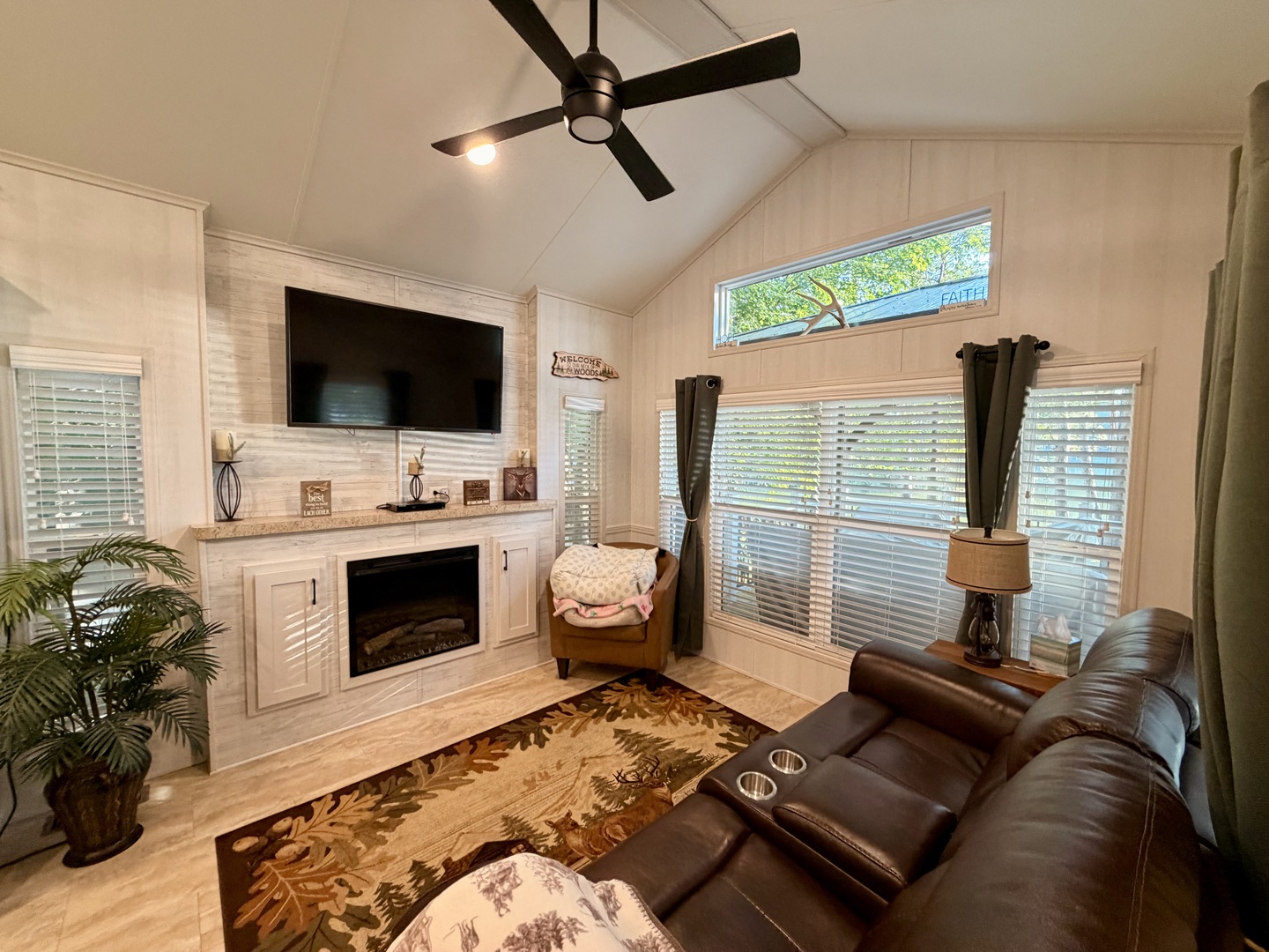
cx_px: 634
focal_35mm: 14
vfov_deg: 85.7
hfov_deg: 102.1
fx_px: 513
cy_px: 476
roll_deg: -0.9
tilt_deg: -4.5
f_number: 2.2
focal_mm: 2.22
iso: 200
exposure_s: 1/60
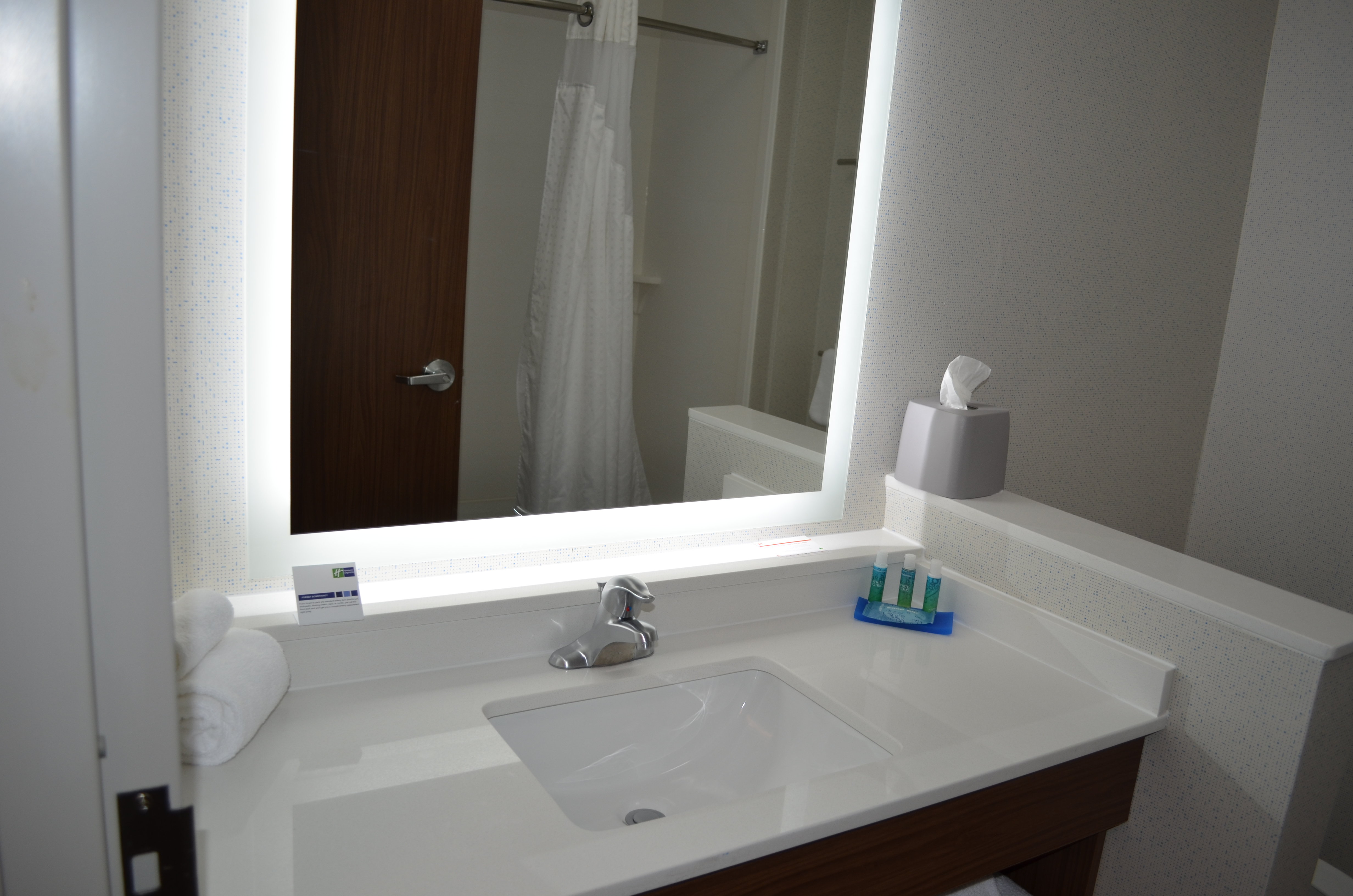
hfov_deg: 67.5
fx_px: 1013
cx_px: 676
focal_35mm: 27
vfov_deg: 47.7
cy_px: 448
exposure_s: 1/200
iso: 200
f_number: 3.5
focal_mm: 18
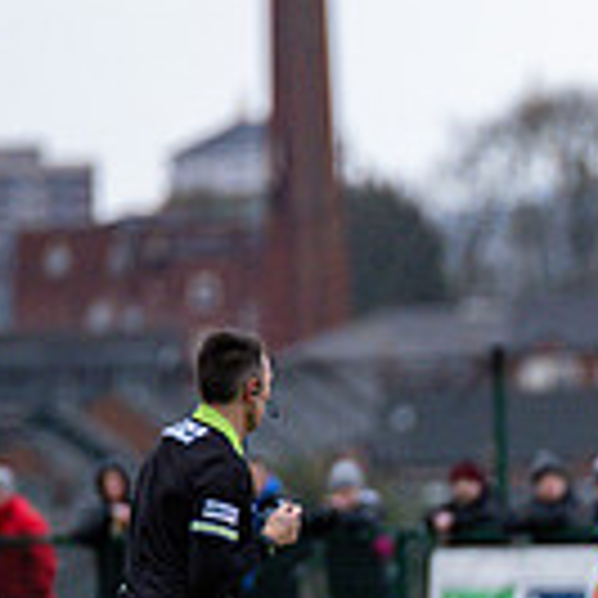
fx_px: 21812
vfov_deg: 1.6
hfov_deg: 1.6
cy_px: 780
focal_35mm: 1116
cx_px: 1061
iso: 4000
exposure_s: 1/1000
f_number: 2.8
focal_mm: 300
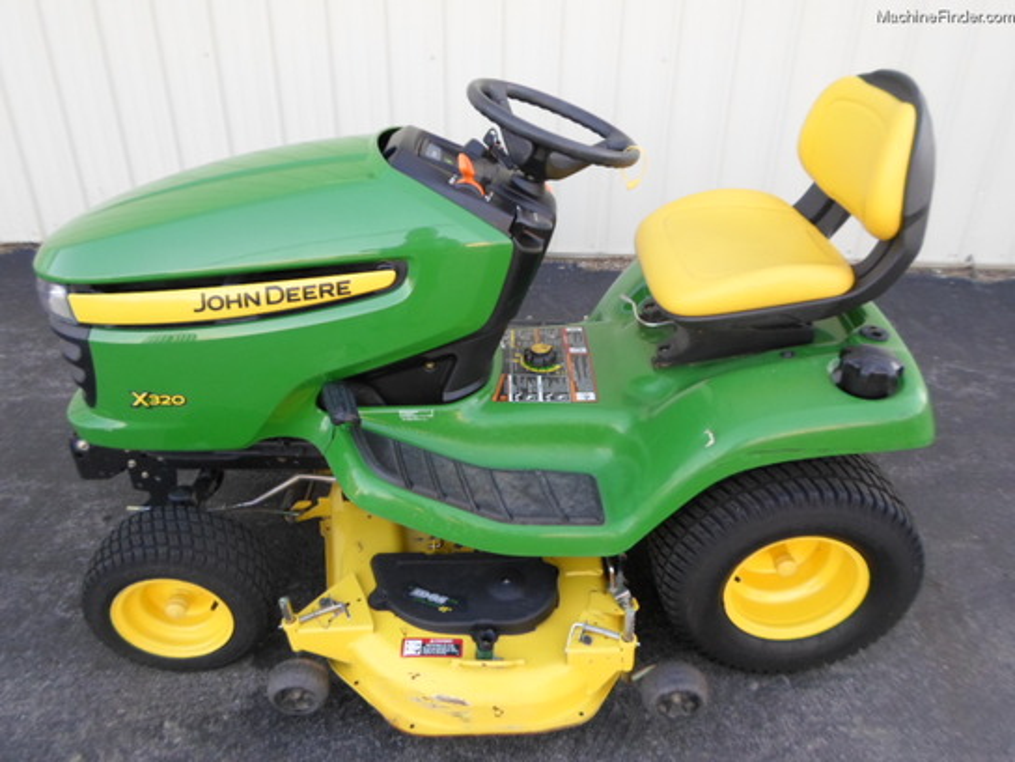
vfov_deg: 54.9
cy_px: 381
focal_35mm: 25
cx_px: 508
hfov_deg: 69.4
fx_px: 733
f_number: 2.5
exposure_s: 1/90
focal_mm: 4.5
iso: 80
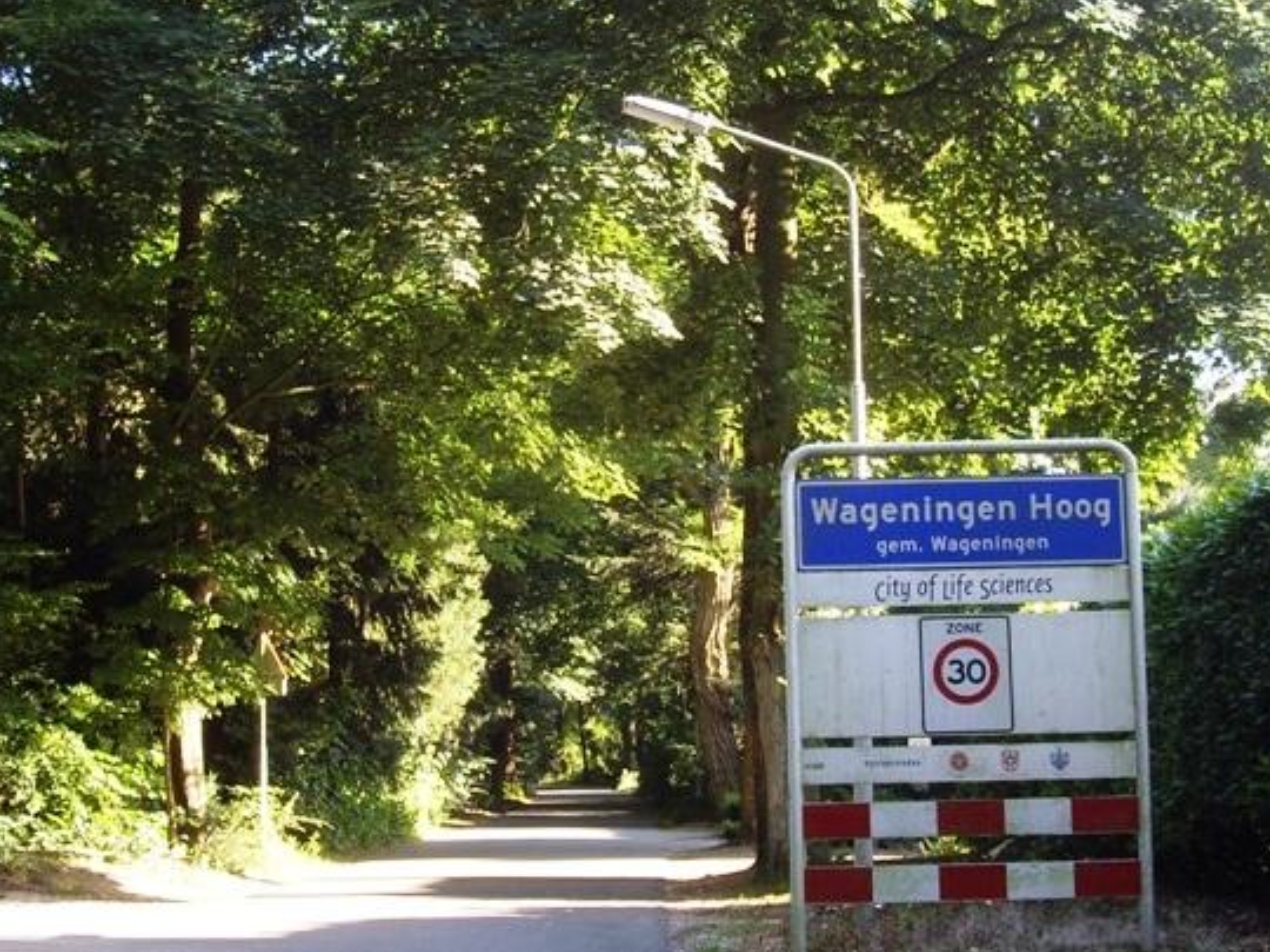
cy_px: 517
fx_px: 1651
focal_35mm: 45
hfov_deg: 42.0
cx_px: 734
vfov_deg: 32.2
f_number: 2.8
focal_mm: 7.9
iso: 100
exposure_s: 1/80
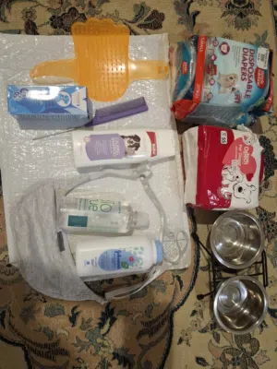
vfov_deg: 73.9
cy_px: 184
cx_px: 138
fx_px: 245
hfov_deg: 58.9
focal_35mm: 23
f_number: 1.8
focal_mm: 5.54
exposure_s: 1/50
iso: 250
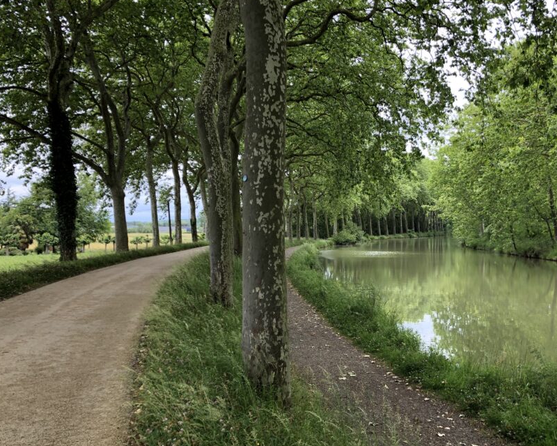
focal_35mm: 35
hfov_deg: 51.1
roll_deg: -0.1
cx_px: 339
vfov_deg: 42.2
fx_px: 577
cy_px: 228
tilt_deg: +0.6
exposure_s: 1/350
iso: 20
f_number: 1.8
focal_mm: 4
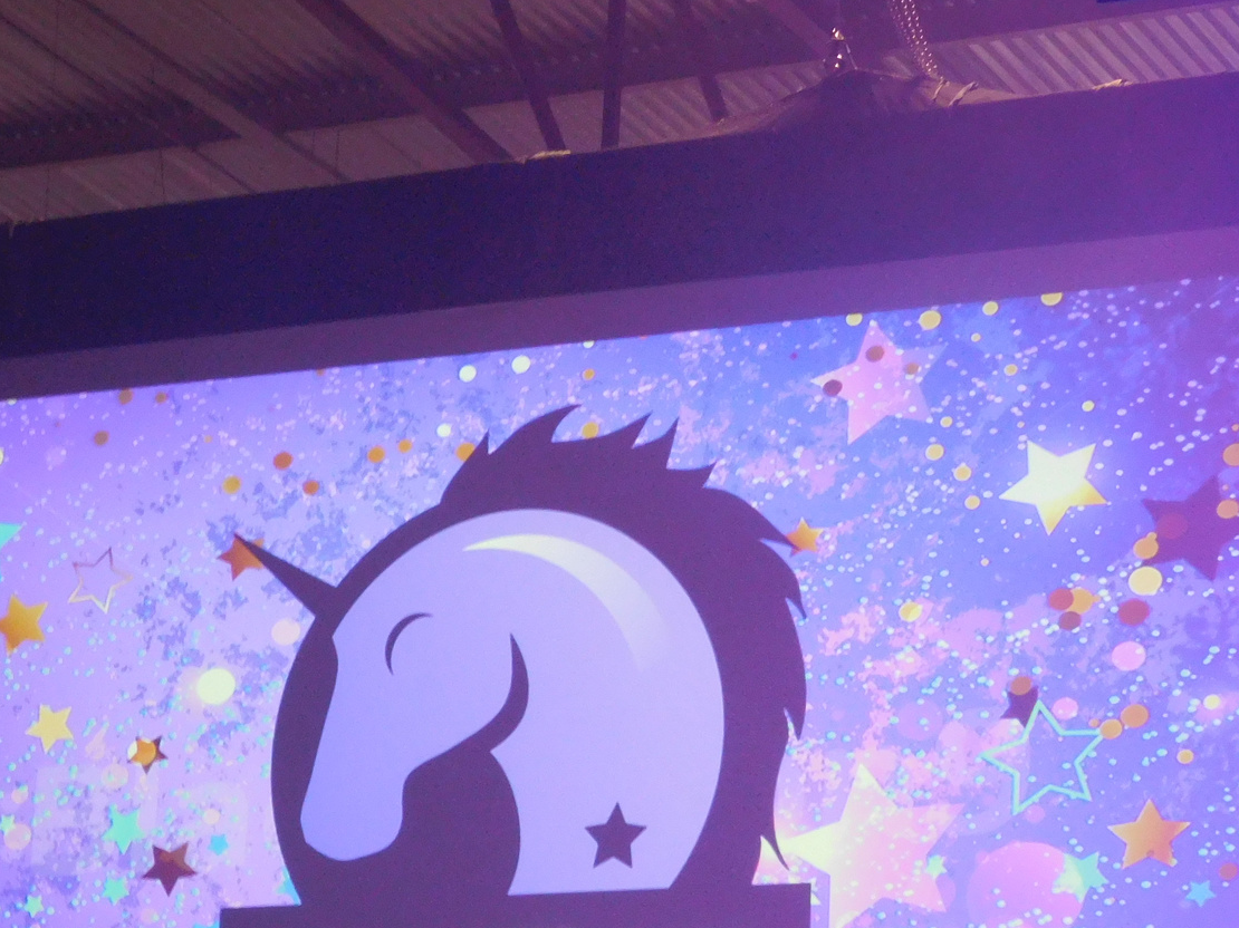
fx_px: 4688
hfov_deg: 15.0
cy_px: 704
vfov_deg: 11.3
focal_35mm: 131
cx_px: 401
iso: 450
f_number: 4.3
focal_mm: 12.6
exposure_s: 1/8
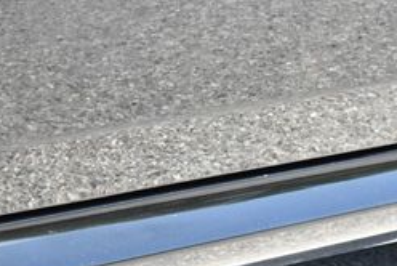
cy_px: -18
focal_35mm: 284
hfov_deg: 7.2
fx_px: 3136
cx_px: 168
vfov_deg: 4.8
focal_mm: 55
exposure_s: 1/250
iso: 400
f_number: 5.6
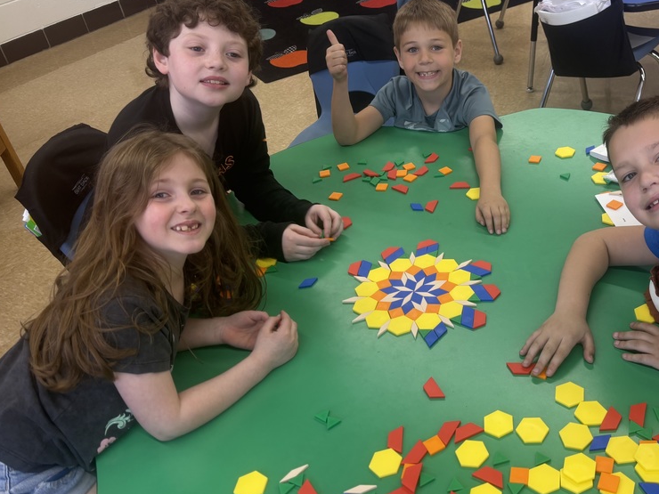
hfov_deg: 50.3
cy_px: 257
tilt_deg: -35.7
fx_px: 685
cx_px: 447
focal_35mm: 36
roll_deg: +6.8
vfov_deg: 39.6
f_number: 1.6
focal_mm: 5.96
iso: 64
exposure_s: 1/121
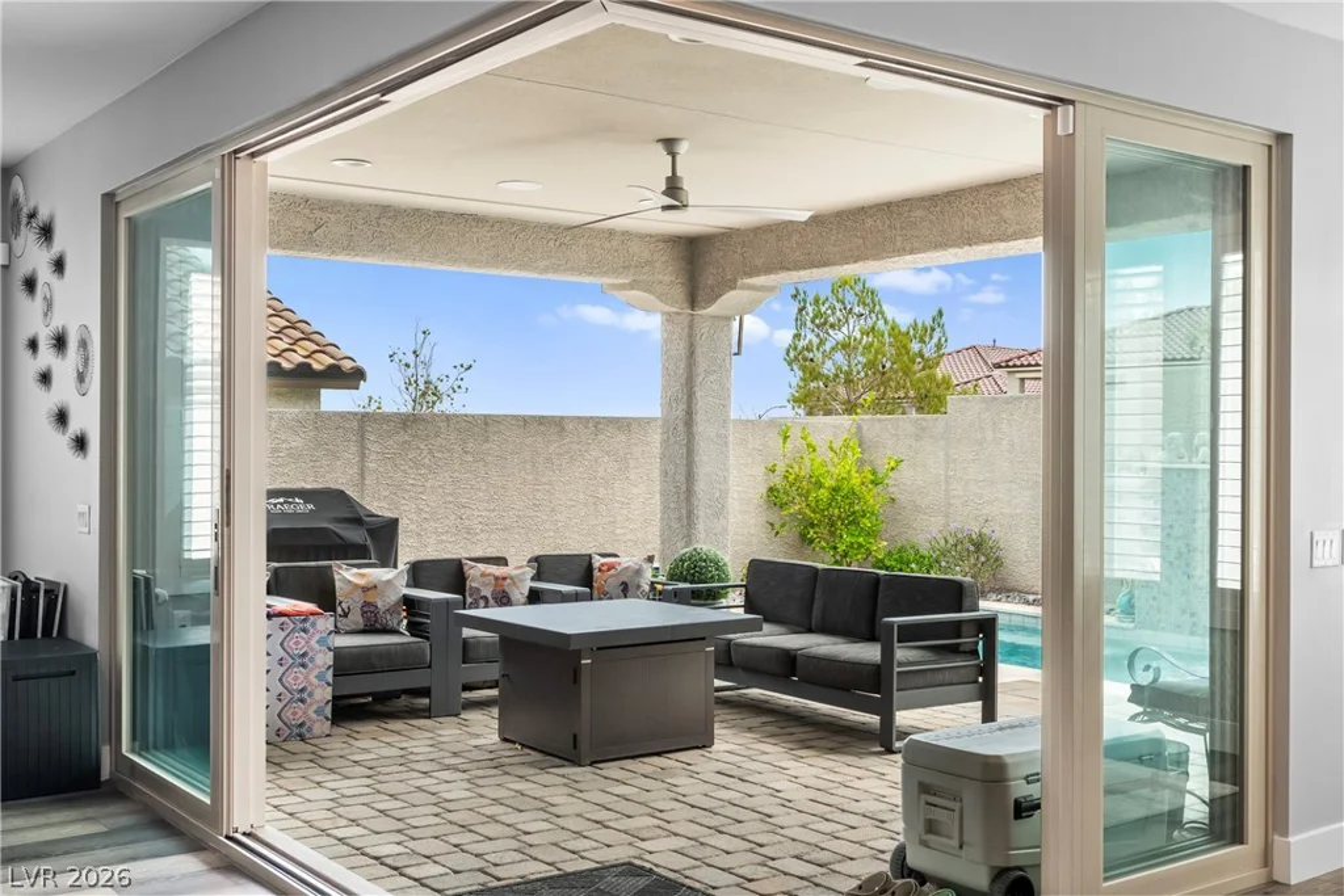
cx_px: 672
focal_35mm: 37
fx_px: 1381
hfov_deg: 51.9
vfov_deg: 36.0
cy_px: 448
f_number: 8
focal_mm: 25
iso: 400
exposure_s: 1/60
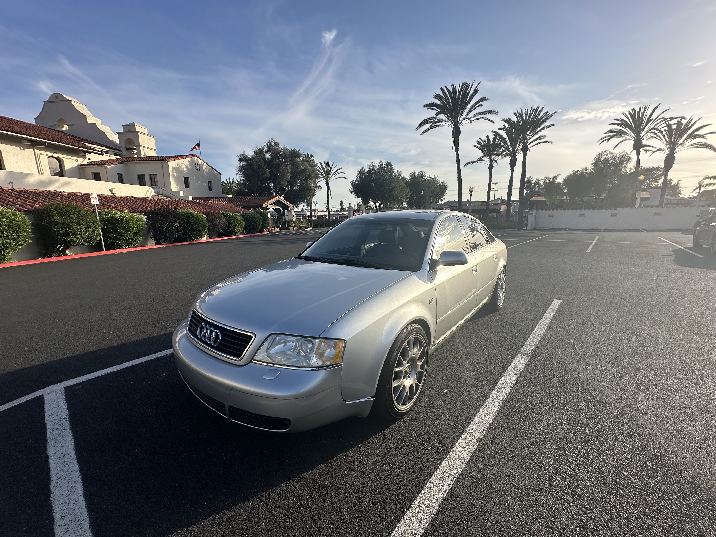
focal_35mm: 14
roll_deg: +0.0
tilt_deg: -10.5
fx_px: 290
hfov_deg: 102.1
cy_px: 268
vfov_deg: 85.7
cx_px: 358
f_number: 2.2
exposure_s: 1/1770
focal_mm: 2.22
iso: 50
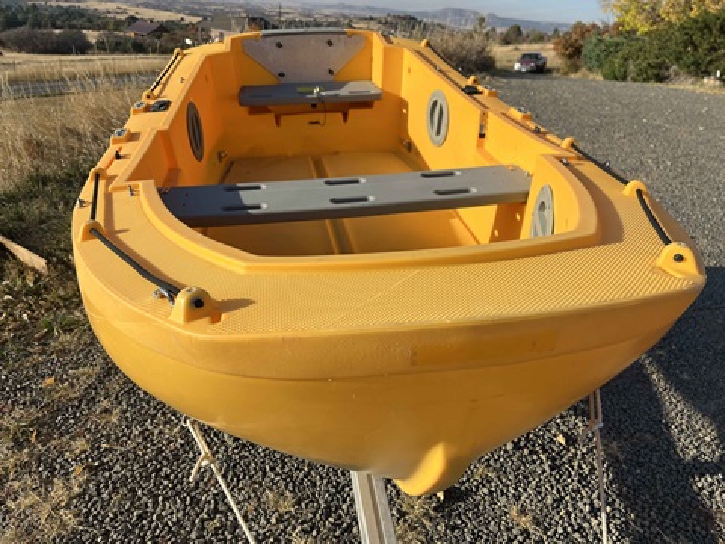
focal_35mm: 26
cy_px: 272
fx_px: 545
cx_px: 362
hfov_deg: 67.3
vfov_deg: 53.1
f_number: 1.6
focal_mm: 5.1
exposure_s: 1/2825
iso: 50
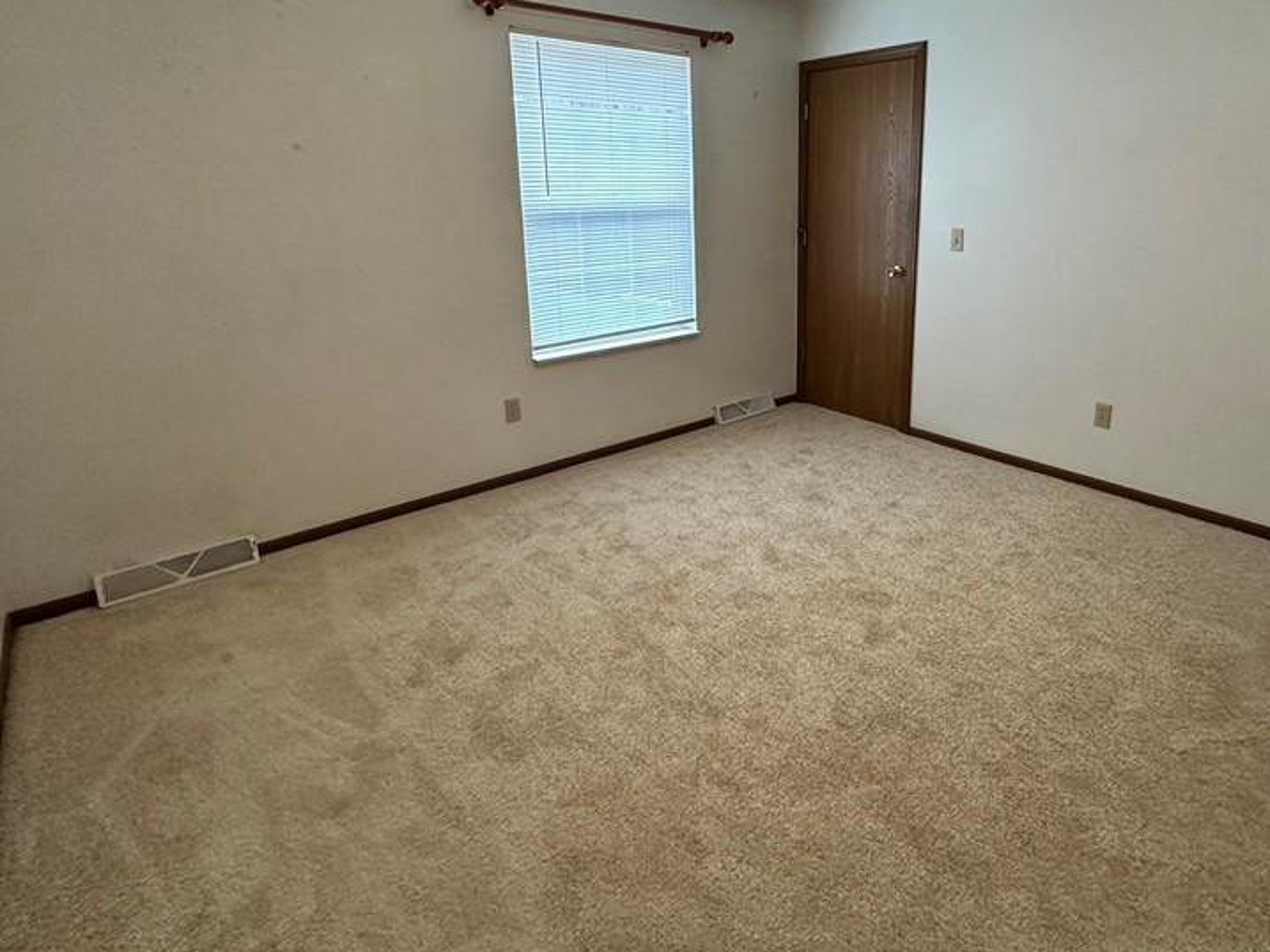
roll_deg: +0.1
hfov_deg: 80.7
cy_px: 349
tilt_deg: -13.4
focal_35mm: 20
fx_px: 734
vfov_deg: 64.9
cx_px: 765
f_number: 2.2
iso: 320
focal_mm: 2.22
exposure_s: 1/60
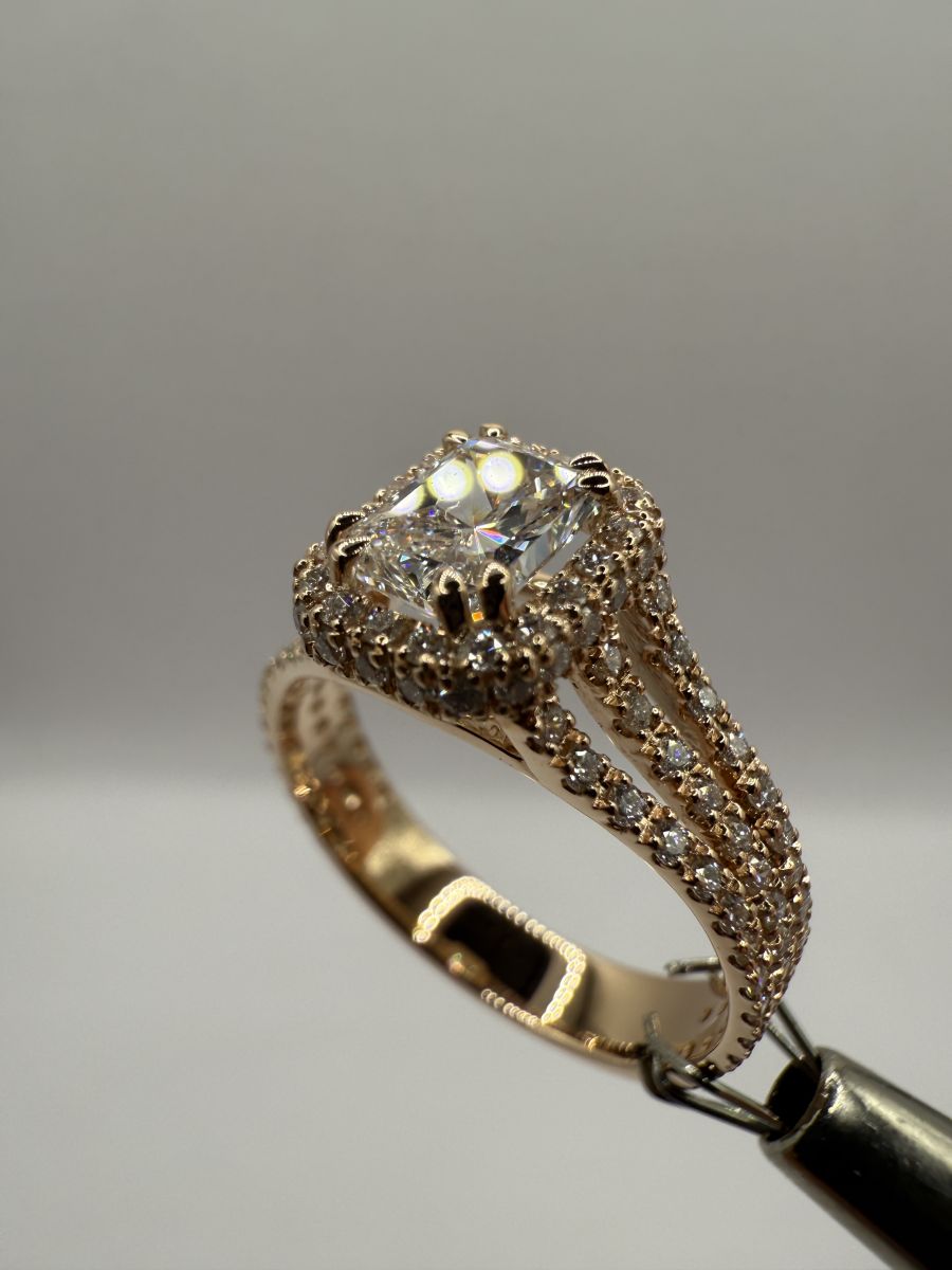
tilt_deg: -27.4
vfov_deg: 71.6
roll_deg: -0.8
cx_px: 476
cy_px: 635
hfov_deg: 56.8
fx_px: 880
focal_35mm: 24
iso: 40
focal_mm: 2.22
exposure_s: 1/565
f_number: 2.2
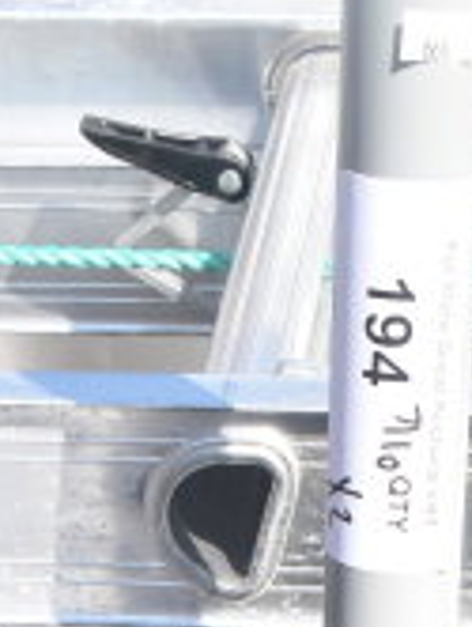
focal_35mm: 143
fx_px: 2593
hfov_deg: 10.4
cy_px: 1475
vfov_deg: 11.5
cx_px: 261
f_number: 7.1
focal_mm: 18
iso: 200
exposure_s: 1/200
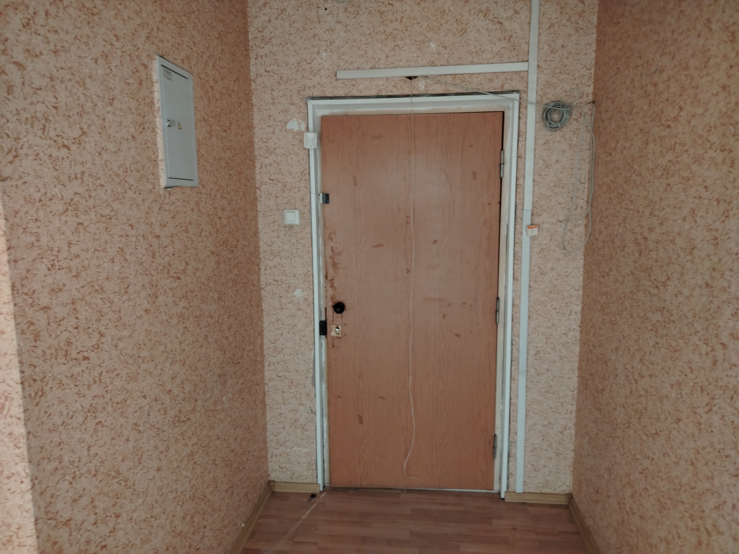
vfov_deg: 56.8
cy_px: 277
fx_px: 512
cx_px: 370
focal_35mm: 24
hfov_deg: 71.6
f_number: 1.75
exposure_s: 1/25
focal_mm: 5.25
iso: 2531
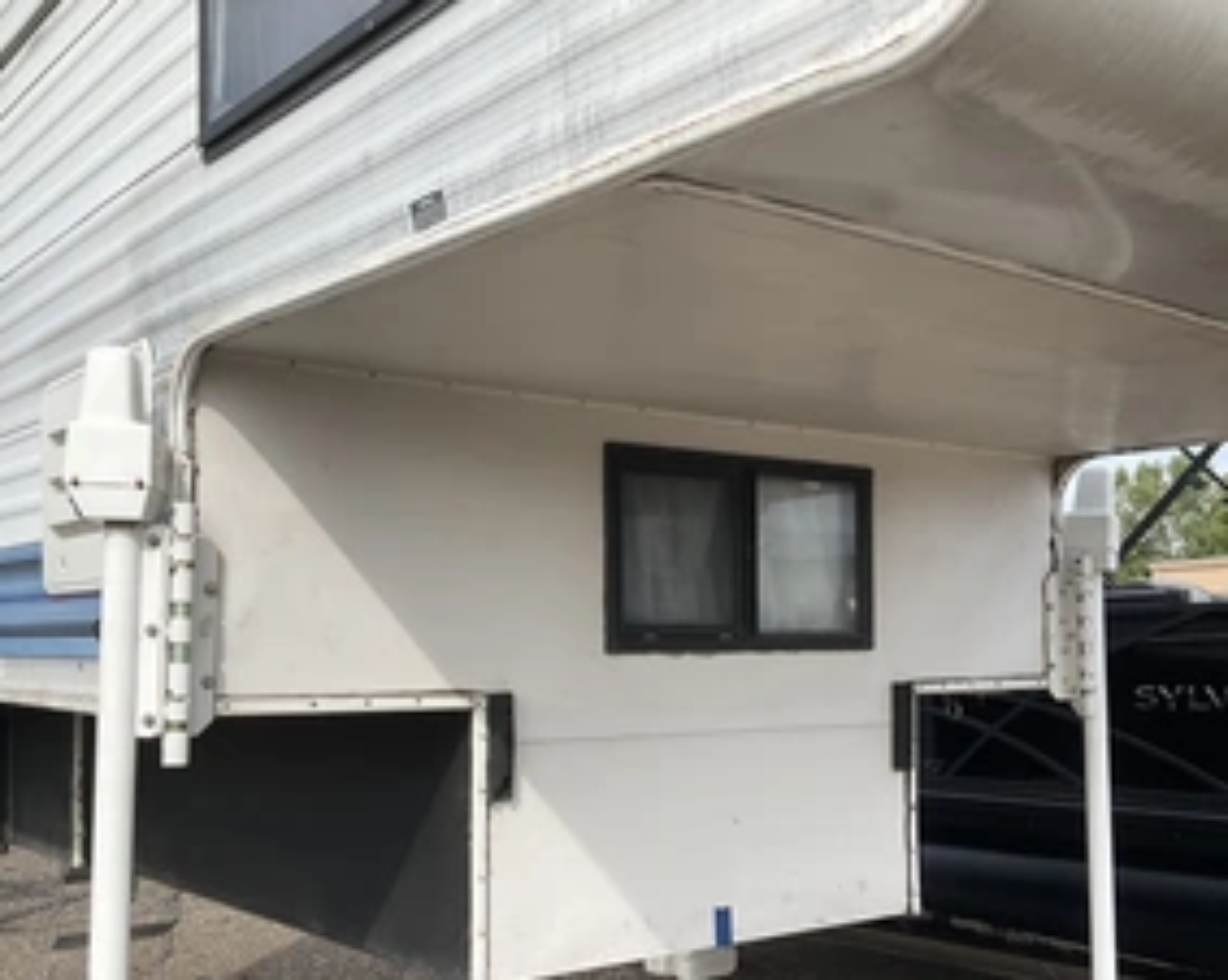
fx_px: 1453
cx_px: 642
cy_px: 629
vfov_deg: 37.0
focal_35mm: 40
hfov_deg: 45.8
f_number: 1.8
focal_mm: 3
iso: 25
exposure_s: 1/1221
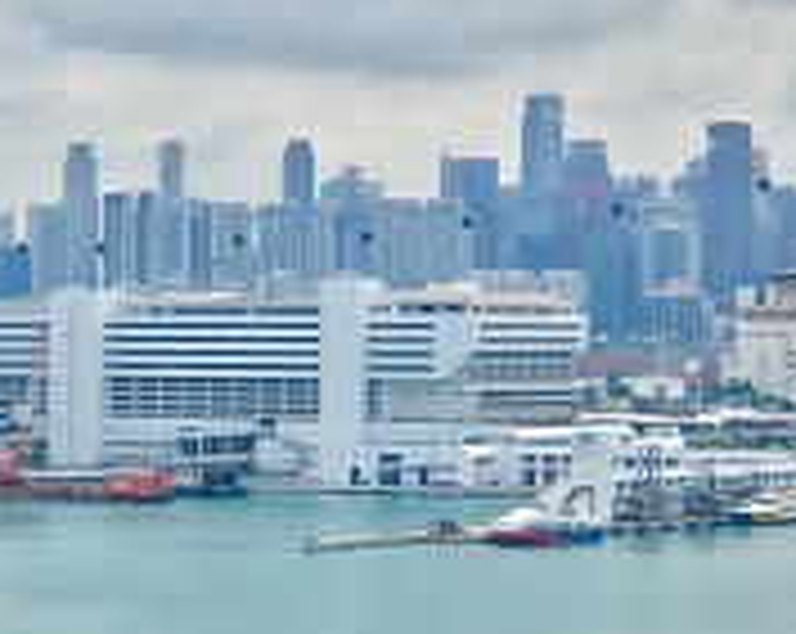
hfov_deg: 10.5
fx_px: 4304
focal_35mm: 183
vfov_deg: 8.4
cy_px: 418
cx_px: 58
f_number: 2.8
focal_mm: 50
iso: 100
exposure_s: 1/2000
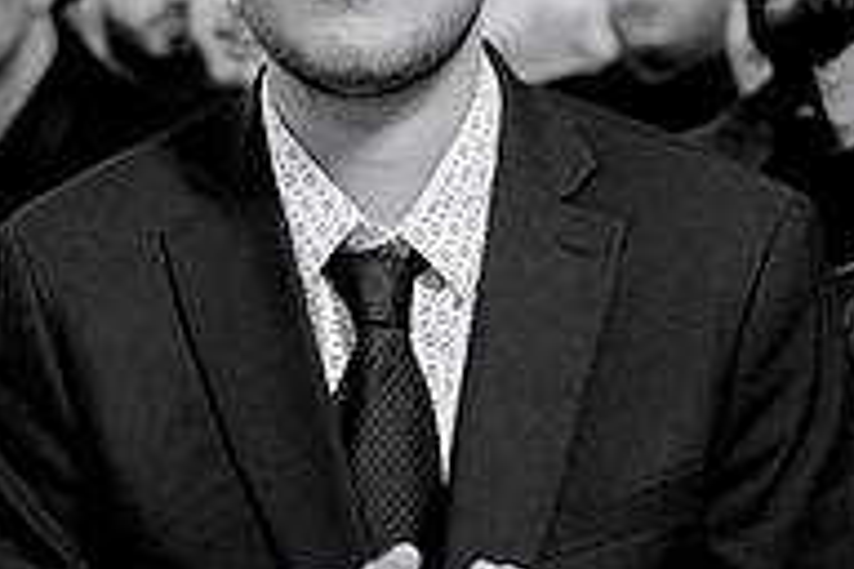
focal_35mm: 145
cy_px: 233
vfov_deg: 9.5
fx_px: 3439
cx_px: 249
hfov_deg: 14.1
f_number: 2.8
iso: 800
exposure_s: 1/160
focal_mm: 48
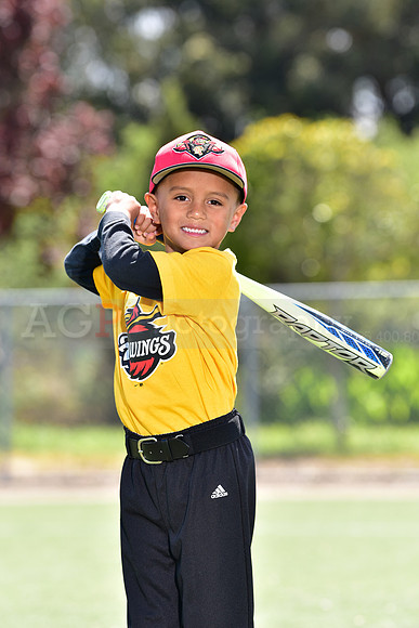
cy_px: 314
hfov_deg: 6.9
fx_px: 3489
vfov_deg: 10.3
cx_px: 210
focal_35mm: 200
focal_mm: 200
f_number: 5
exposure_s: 1/160
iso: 80
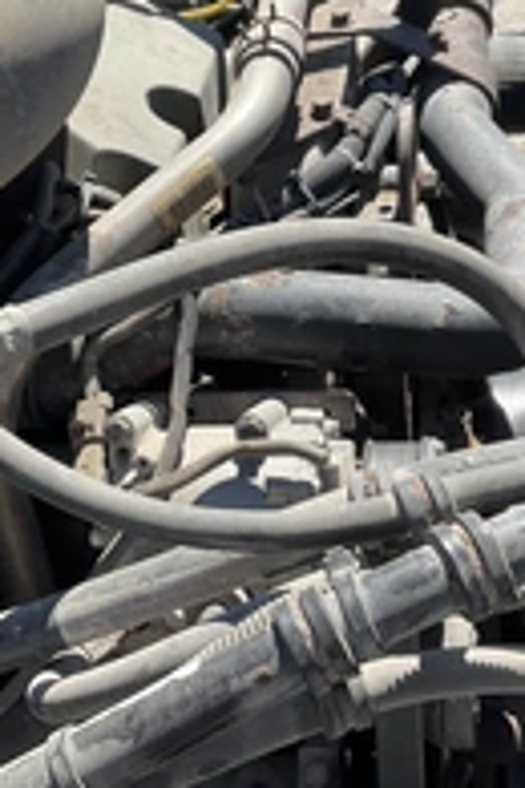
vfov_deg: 32.3
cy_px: 311
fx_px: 1356
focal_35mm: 62
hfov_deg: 21.9
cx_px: 210
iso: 25
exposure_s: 1/709
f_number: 1.8
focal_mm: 3
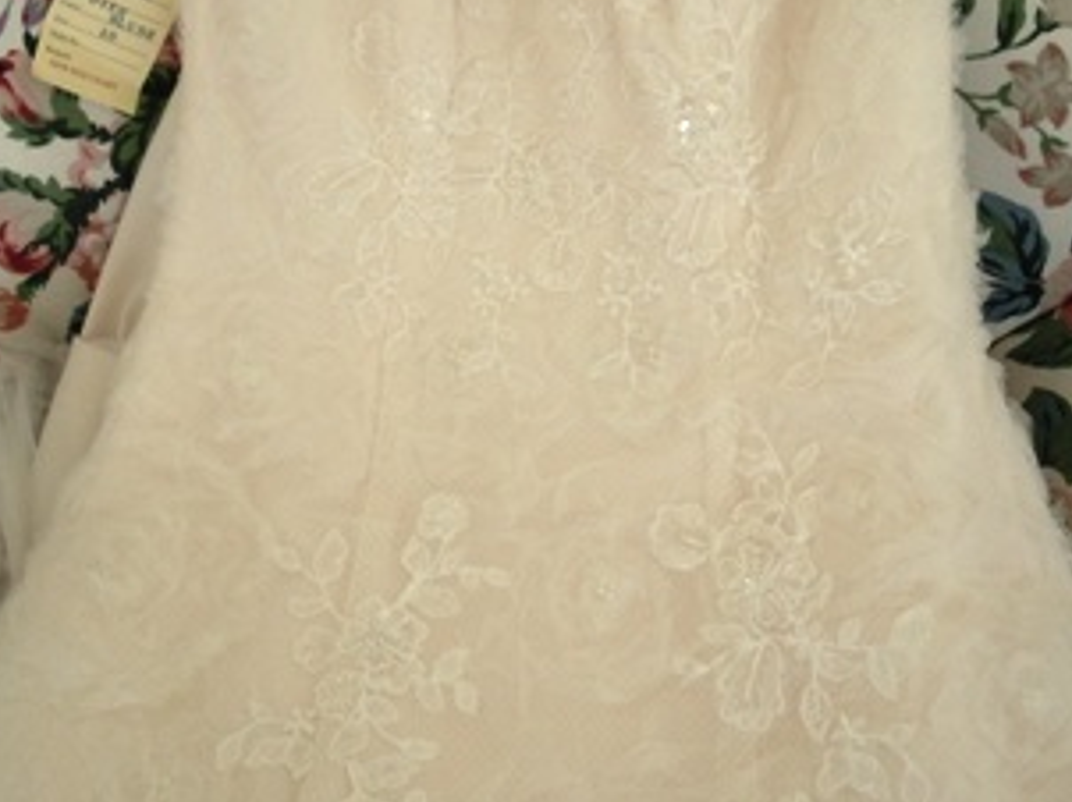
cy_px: 277
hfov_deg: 38.9
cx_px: 511
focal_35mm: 49
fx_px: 1516
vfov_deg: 29.5
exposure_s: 1/60
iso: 160
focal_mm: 5.9
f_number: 4
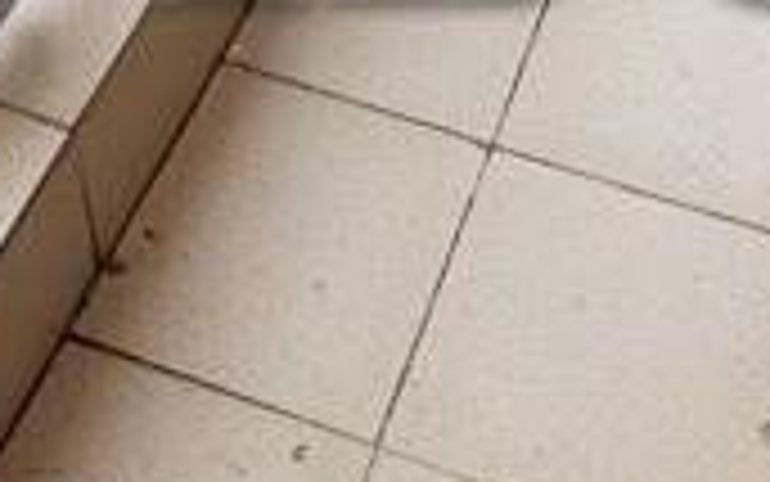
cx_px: 297
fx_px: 1868
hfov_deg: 23.2
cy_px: -108
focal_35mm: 89
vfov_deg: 14.2
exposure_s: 1/313
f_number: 2.2
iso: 40
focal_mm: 2.22
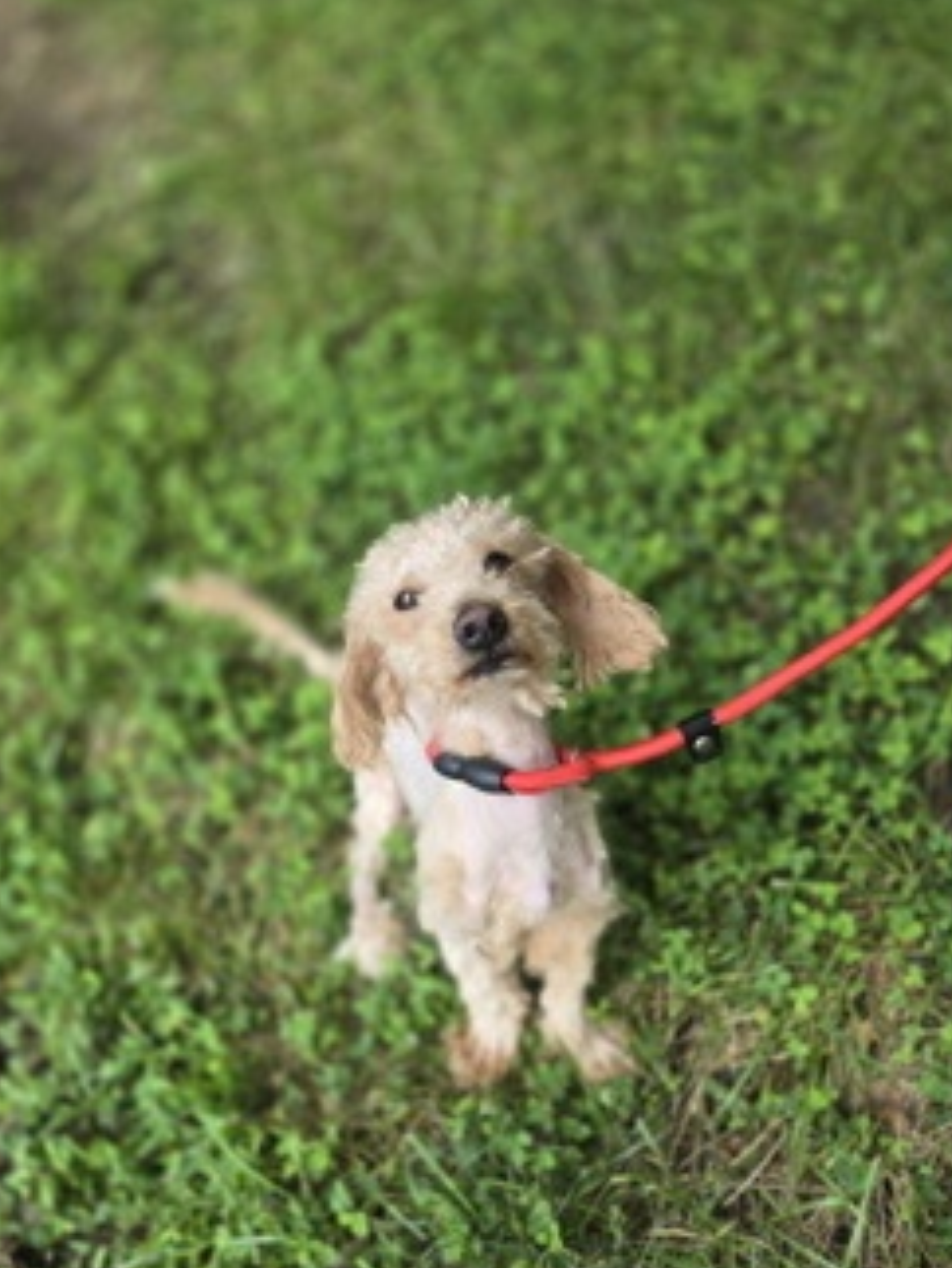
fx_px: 1099
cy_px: 748
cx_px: 494
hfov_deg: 46.8
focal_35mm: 30
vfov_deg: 59.5
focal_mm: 6.3
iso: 50
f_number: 1.7
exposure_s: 1/359
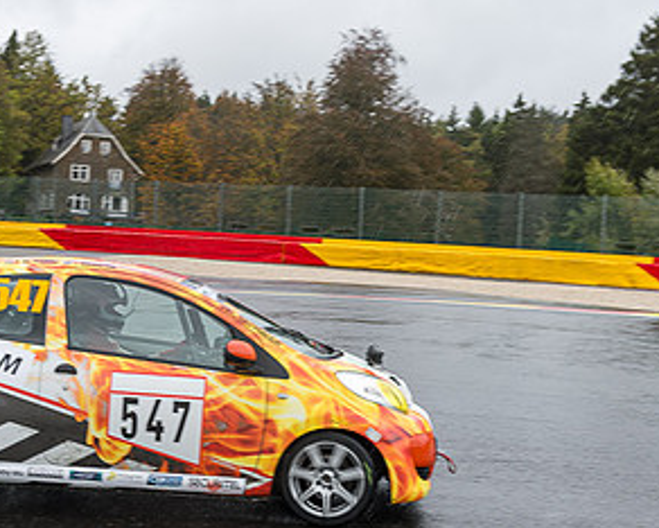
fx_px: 1308
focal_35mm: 67
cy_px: 406
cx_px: 226
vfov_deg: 22.6
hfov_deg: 28.1
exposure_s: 1/250
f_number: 5
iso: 280
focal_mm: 36
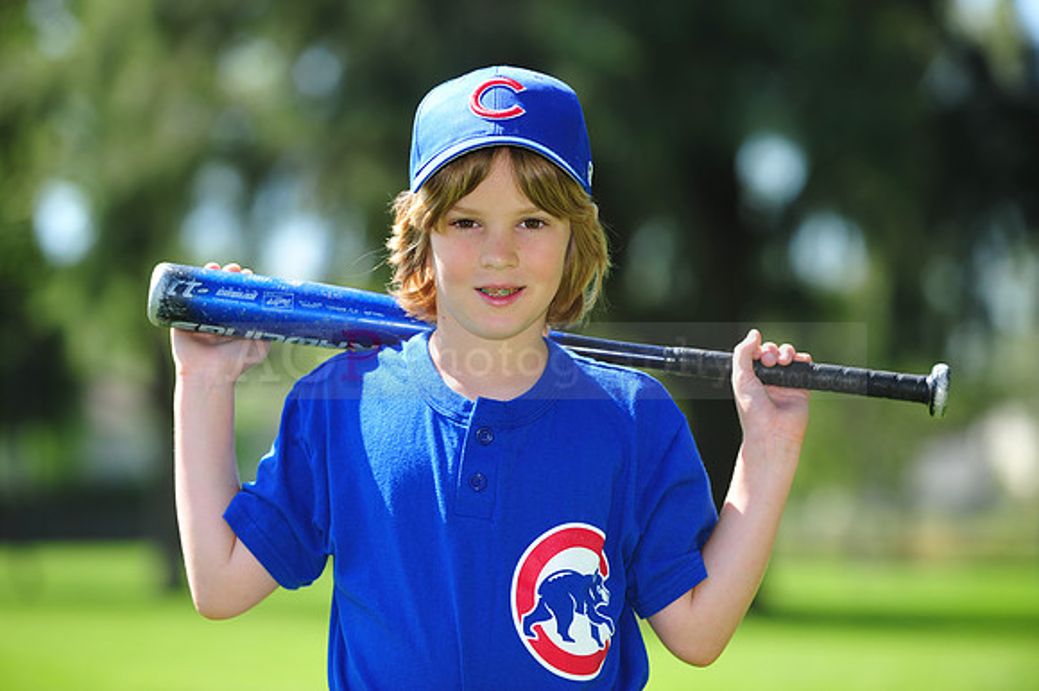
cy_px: 346
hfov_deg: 12.5
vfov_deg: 8.3
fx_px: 4759
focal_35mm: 165
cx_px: 520
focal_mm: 165
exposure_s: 1/500
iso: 200
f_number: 4.5
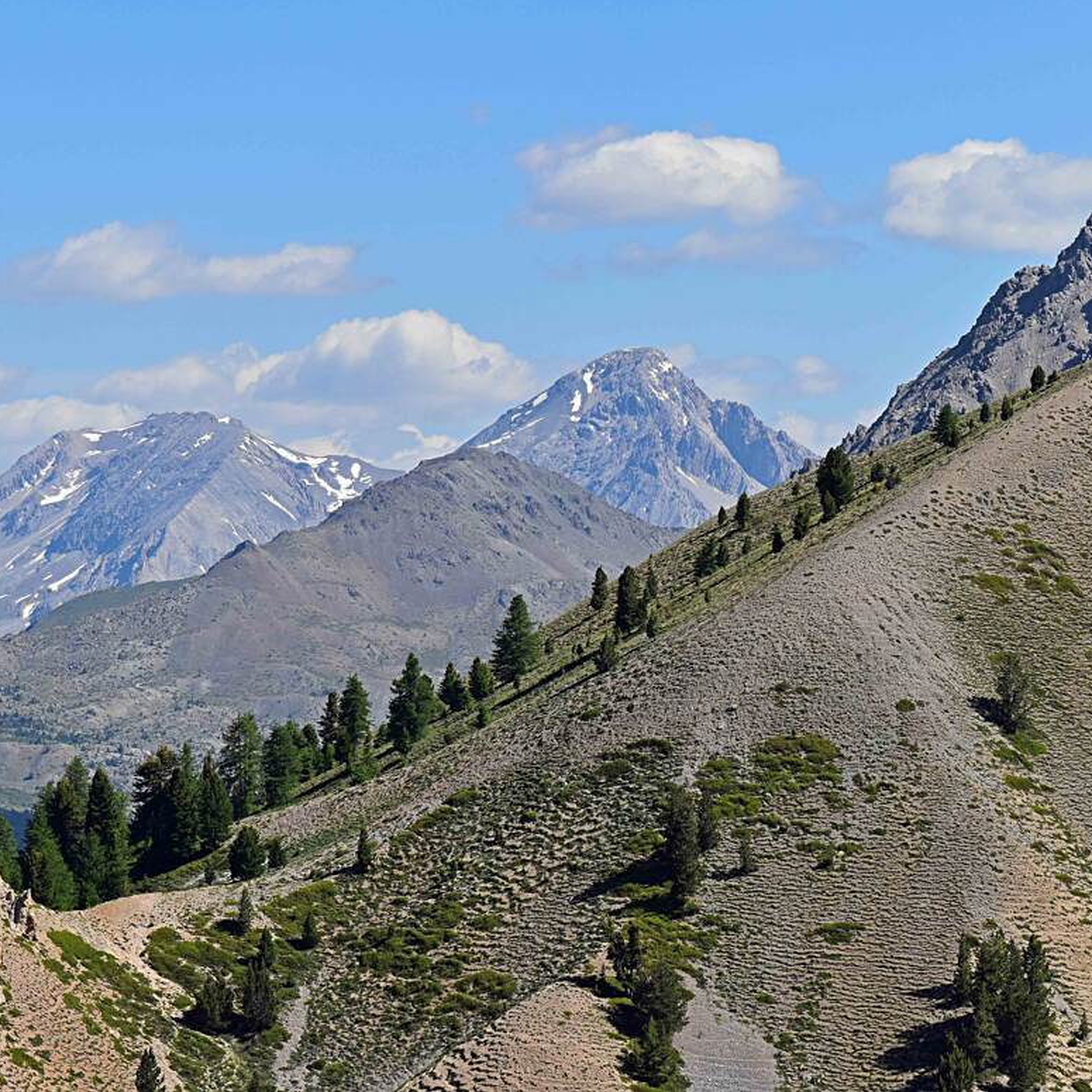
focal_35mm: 164
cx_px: 459
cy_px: 544
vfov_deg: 10.7
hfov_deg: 10.7
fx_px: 5840
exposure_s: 1/500
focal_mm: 85
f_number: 11
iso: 400
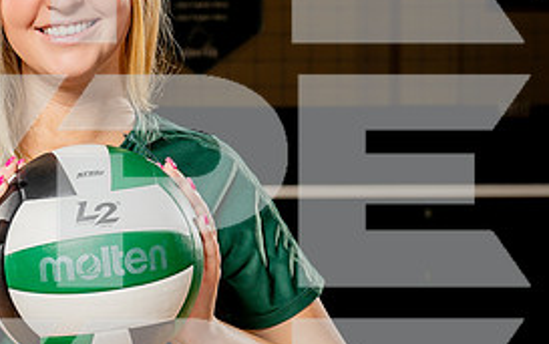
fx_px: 1692
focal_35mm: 113
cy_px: 178
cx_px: 6
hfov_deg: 18.0
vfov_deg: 11.6
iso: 250
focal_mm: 50
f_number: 5.6
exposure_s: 1/250
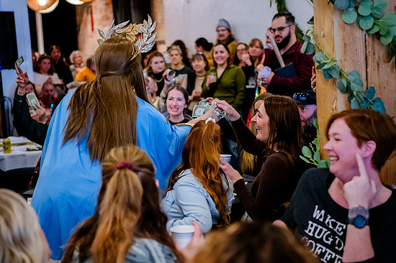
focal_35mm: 76
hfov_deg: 26.7
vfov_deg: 17.9
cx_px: 196
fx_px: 835
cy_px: 129
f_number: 2.8
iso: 5000
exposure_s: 1/80
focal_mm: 70
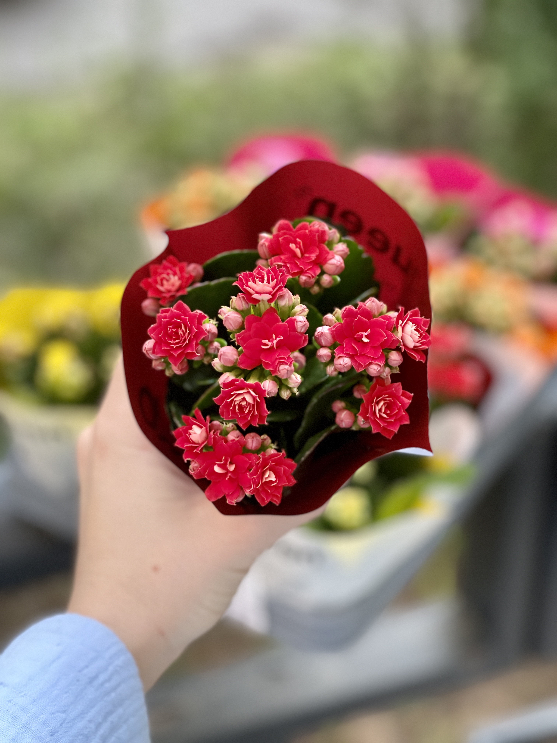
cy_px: 372
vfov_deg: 30.3
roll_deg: +0.5
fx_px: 1373
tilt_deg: -36.0
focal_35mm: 64
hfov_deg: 22.9
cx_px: 278
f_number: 2.2
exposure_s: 1/121
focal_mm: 7.5
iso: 125
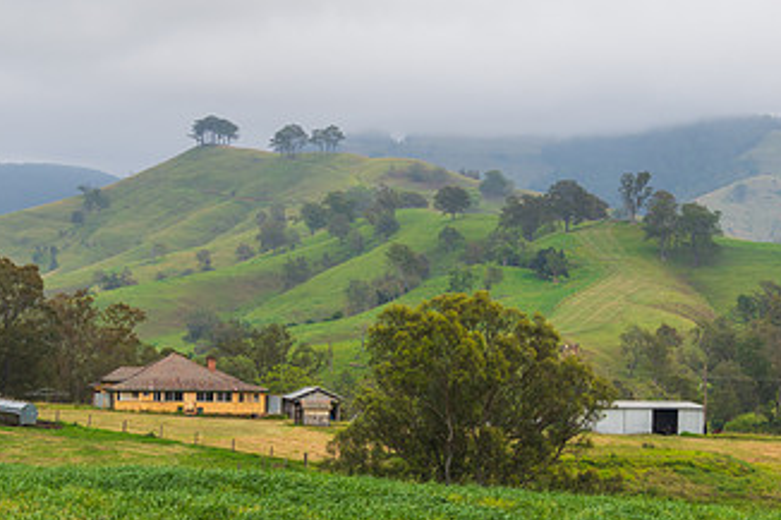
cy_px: 288
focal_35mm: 108
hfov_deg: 18.9
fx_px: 2342
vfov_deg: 12.7
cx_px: 489
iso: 31
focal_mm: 40
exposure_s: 1/15
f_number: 11
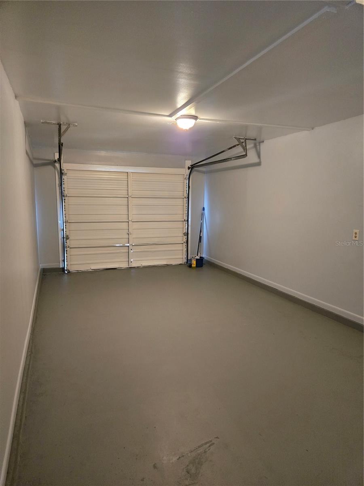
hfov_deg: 58.9
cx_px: 182
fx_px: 322
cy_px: 243
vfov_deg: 73.9
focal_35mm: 23
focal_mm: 5.4
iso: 1000
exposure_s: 1/120
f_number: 1.8
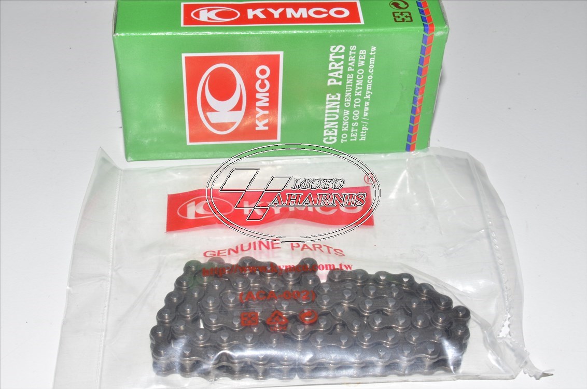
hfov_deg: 33.5
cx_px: 294
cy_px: 194
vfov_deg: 22.5
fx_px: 976
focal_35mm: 60
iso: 200
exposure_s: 1/200
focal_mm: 40
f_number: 25
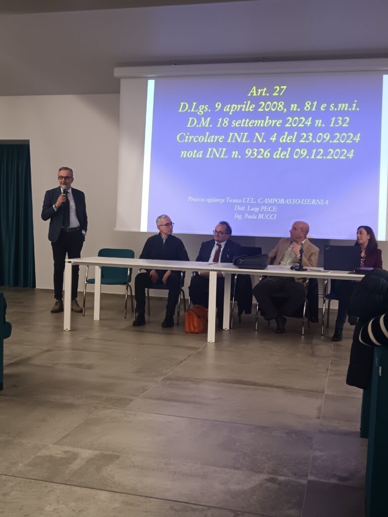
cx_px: 194
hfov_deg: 36.0
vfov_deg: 46.8
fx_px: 598
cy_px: 258
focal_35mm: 40
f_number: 1.9
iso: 898
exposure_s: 1/33.3
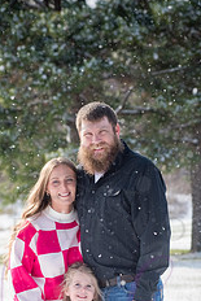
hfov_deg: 6.3
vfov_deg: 9.4
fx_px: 1815
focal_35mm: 217
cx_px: 97
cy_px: 275
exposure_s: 1/1000
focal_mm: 112
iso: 640
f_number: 7.1
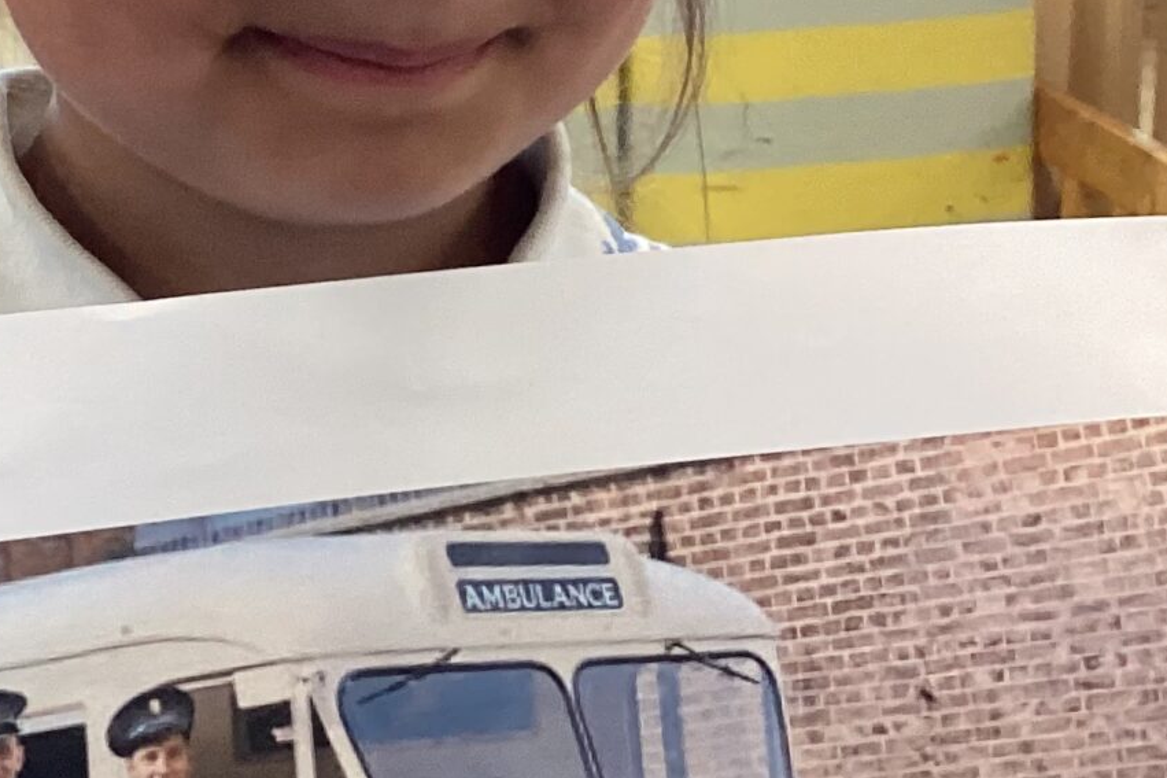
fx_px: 3144
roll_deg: -1.5
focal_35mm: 97
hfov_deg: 20.8
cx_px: 222
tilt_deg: -18.5
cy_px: 167
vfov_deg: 14.0
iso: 160
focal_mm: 3.3
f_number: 2.4
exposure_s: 1/50
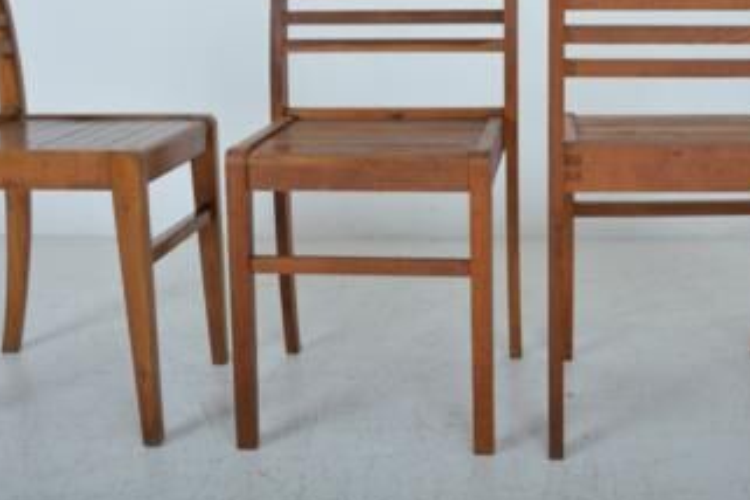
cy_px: 84
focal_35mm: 59
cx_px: 514
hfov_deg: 33.6
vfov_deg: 22.6
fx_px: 1228
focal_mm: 21
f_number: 10
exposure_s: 1/200
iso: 500
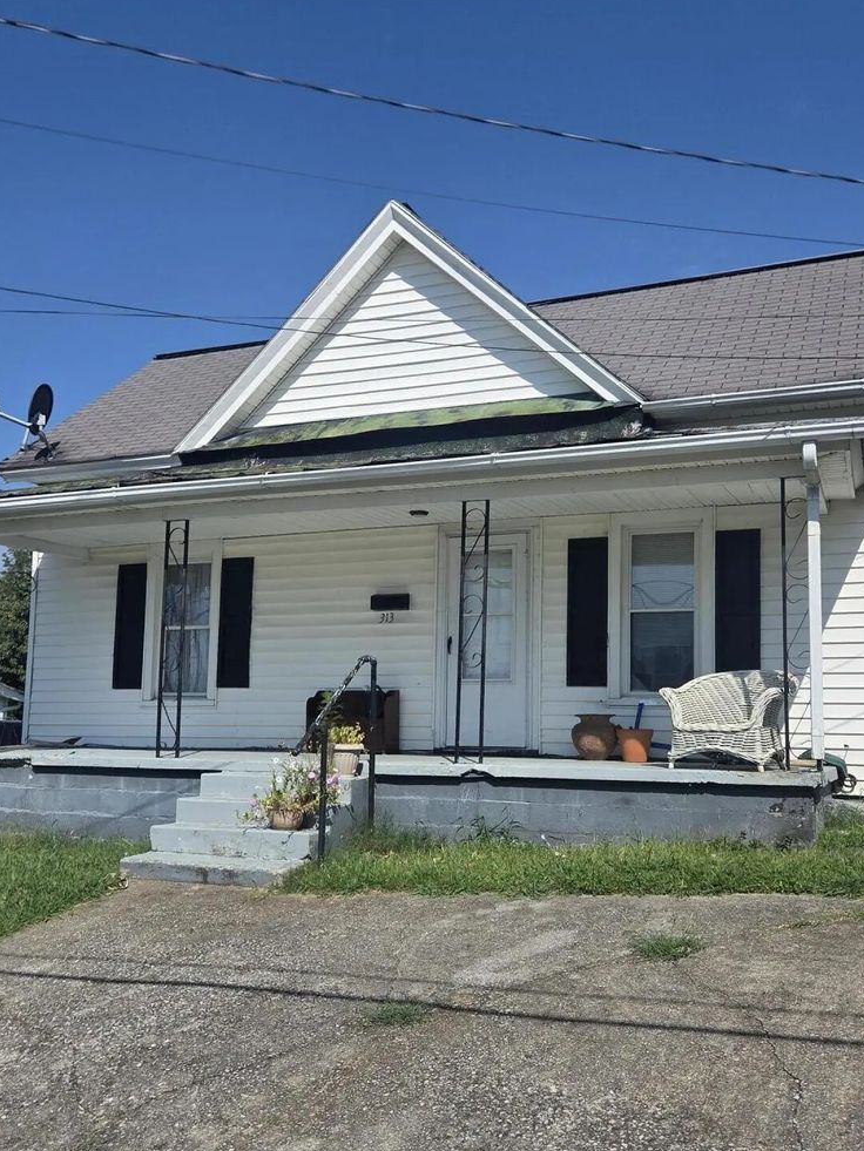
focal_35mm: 32
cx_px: 446
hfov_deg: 44.2
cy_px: 642
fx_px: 1065
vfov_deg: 56.7
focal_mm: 5.4
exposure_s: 1/7075
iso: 80
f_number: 1.8
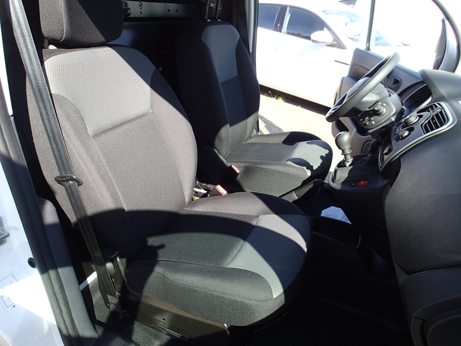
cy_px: 173
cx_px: 230
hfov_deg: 69.4
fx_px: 333
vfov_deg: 54.9
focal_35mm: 25
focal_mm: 4.5
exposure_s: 1/250
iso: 100
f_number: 2.8
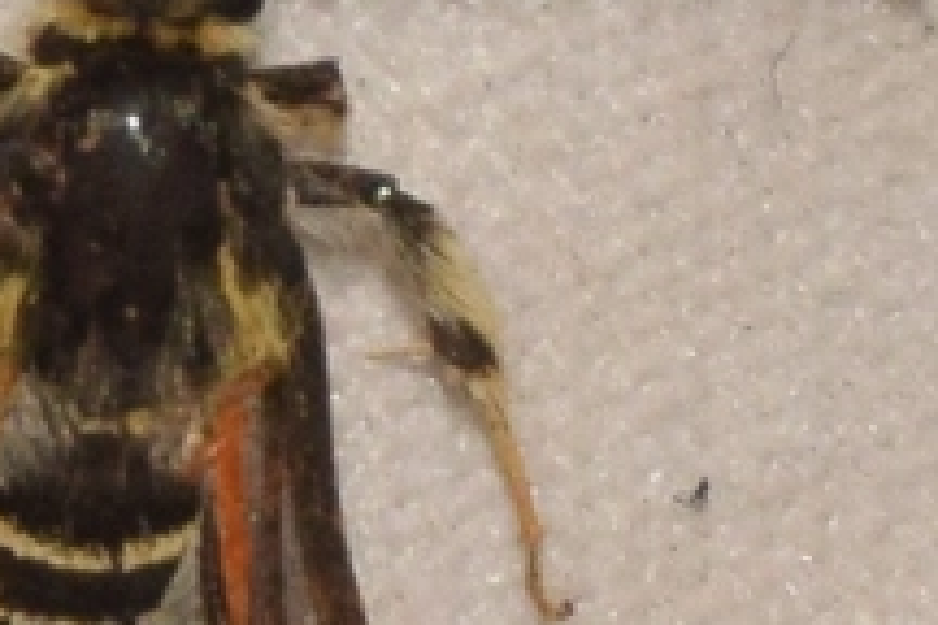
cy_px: 408
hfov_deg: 3.3
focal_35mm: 623
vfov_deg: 2.2
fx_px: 16231
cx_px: 69
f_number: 14
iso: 500
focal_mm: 140
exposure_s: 1/200
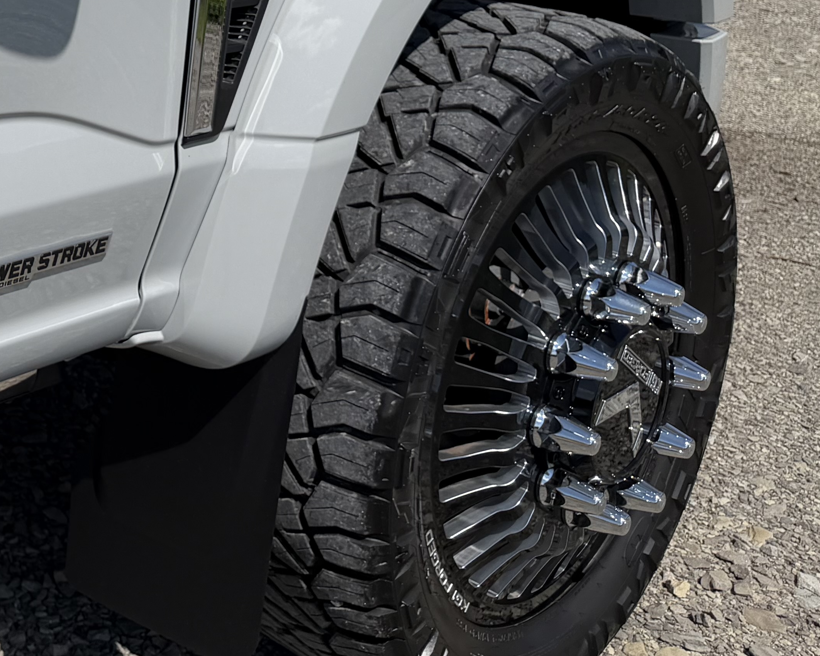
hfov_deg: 26.1
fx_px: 1529
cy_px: -60
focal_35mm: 63
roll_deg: +0.9
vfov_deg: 22.8
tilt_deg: -6.0
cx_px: -217
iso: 80
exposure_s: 1/9091
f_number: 1.78
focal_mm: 6.76
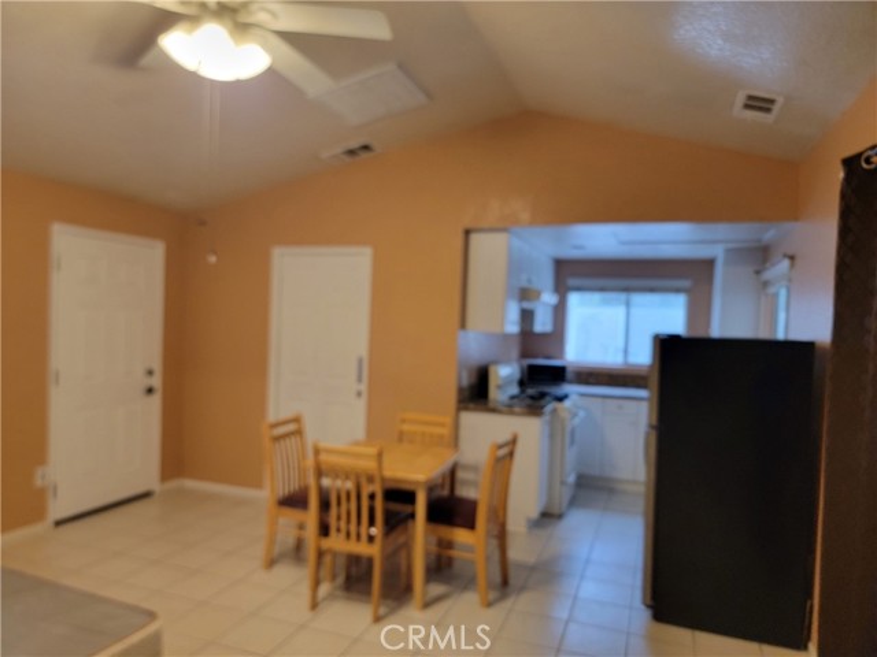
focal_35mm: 24
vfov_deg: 56.8
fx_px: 608
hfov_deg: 71.6
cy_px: 328
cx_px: 438
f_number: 1.8
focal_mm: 6.7
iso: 250
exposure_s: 1/120
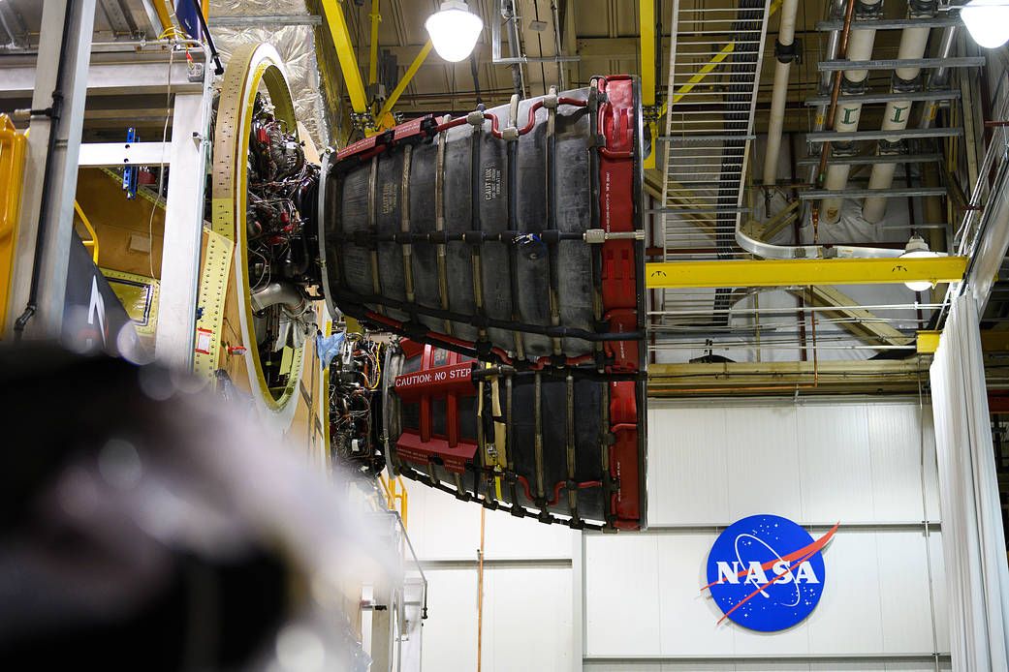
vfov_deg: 19.5
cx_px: 504
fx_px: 1962
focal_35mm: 70
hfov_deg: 28.8
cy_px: 336
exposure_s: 1/160
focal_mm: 70
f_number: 2.8
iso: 1600
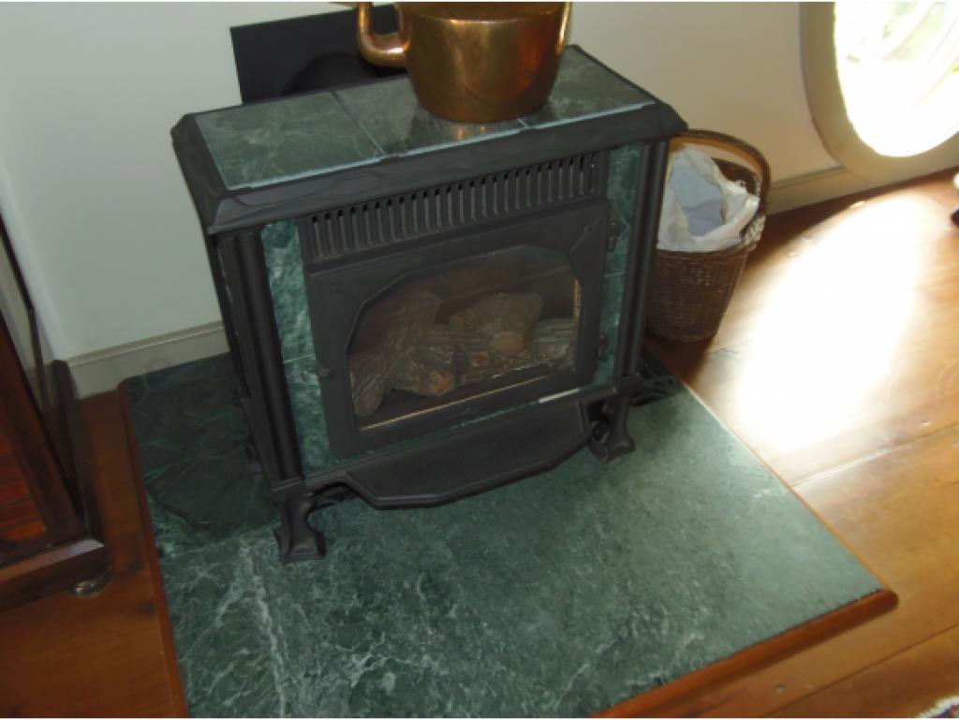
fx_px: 832
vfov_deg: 46.8
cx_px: 480
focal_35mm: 30
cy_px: 360
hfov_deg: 59.9
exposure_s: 1/30
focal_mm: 5.5
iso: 200
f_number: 3.2
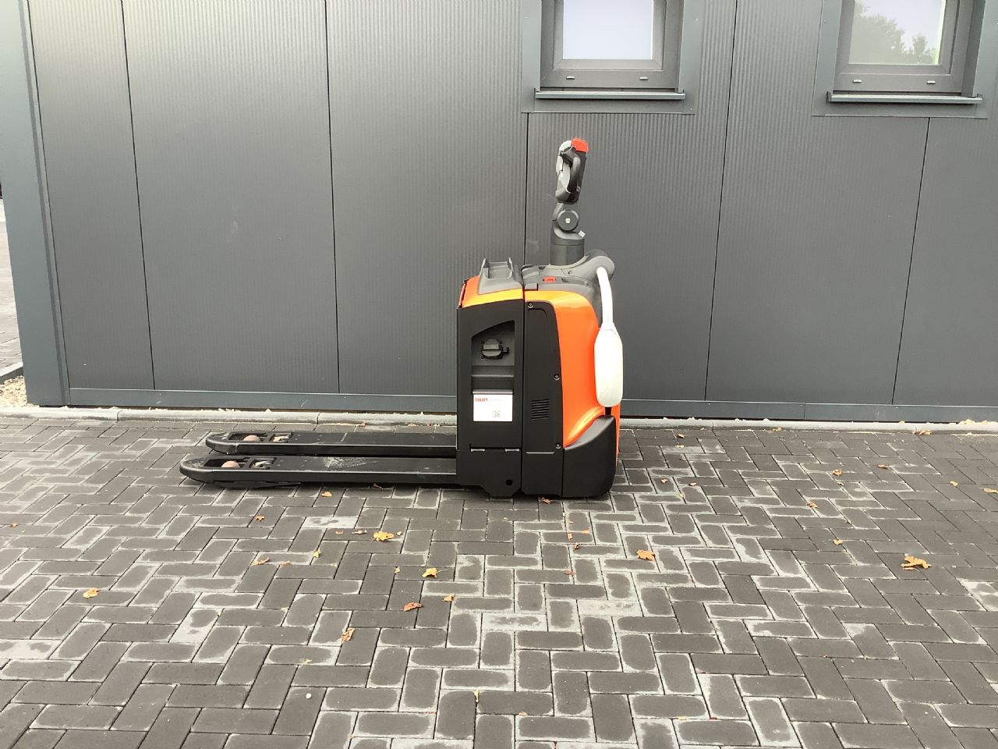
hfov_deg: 58.4
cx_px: 499
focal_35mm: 31
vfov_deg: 45.4
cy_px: 374
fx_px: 894
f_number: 2.4
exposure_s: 1/120
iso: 80
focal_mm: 3.3
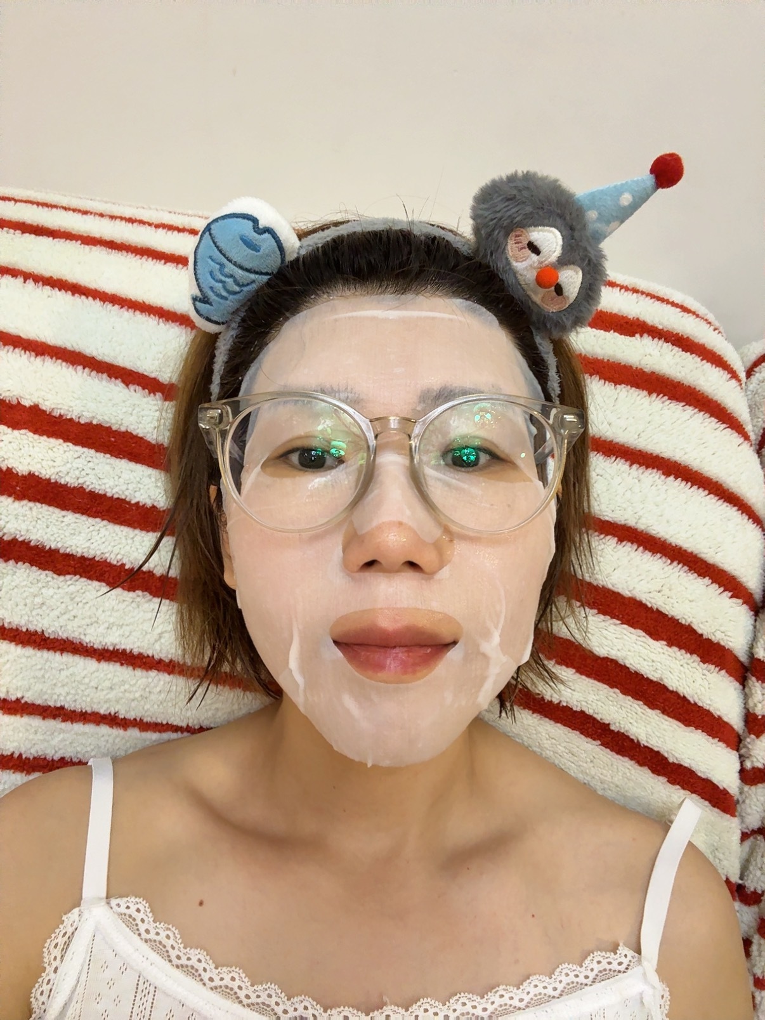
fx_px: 678
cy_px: 510
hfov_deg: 58.9
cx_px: 382
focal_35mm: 23
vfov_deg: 73.9
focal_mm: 2.69
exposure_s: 1/33
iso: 250
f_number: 1.9
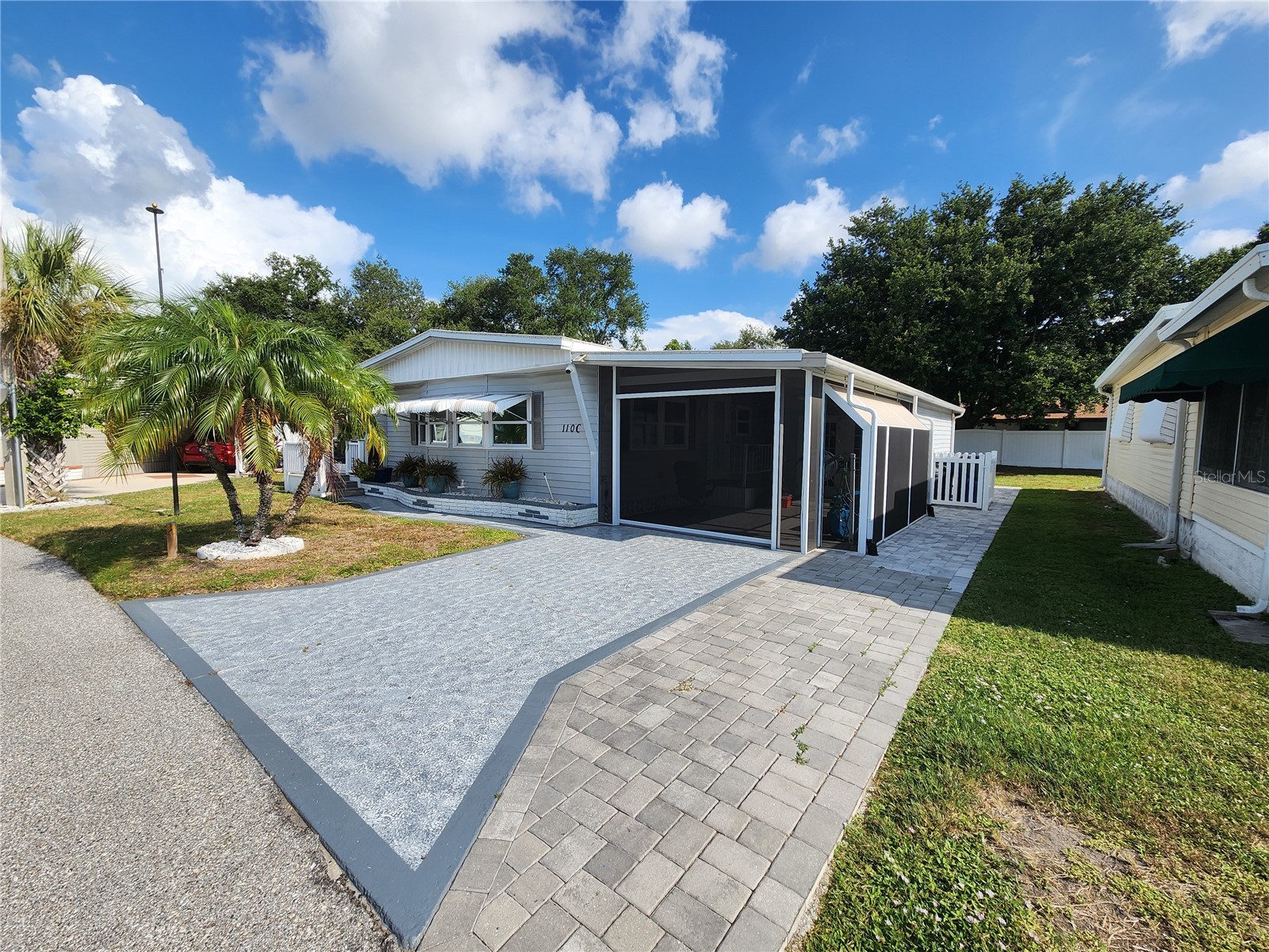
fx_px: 477
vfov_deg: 89.9
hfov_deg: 106.2
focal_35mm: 13
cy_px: 476
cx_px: 634
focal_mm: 2.2
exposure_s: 1/1869
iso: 50
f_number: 2.2
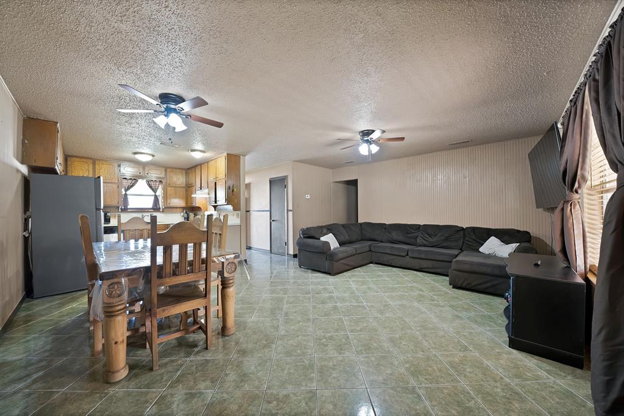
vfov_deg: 90.0
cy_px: 208
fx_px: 208
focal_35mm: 12
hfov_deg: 112.6
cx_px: 312
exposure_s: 1/3
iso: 640
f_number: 4
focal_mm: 12
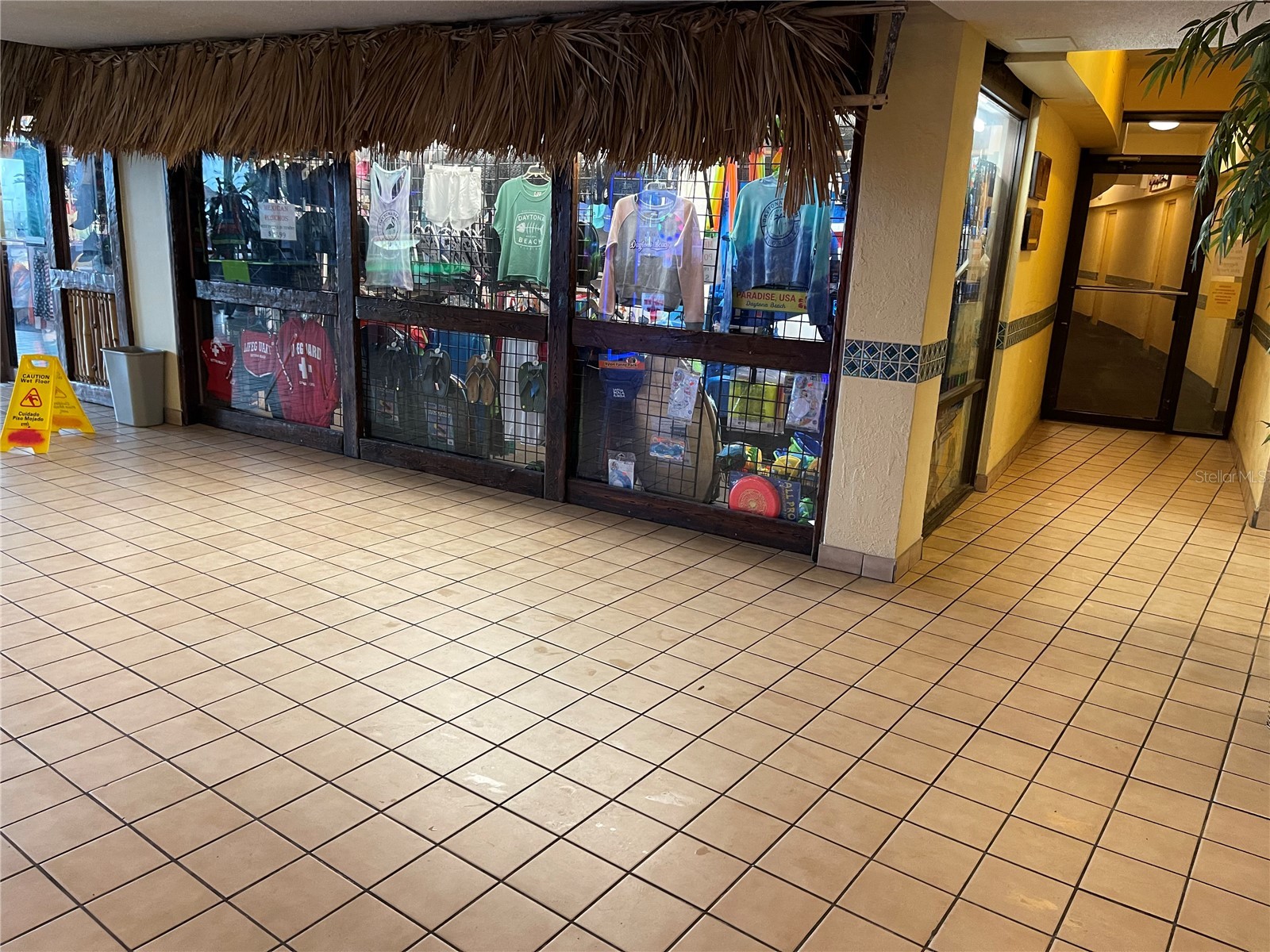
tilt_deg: -13.0
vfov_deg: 53.1
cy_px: 476
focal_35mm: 26
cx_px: 635
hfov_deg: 67.3
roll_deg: -1.9
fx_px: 954
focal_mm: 5.1
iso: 320
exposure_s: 1/60
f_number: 1.6
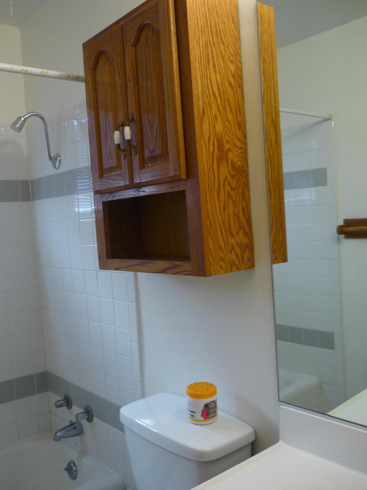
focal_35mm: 33
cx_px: 184
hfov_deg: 42.9
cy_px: 245
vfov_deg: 55.4
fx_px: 466
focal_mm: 5.5
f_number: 2.8
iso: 200
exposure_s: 1/30
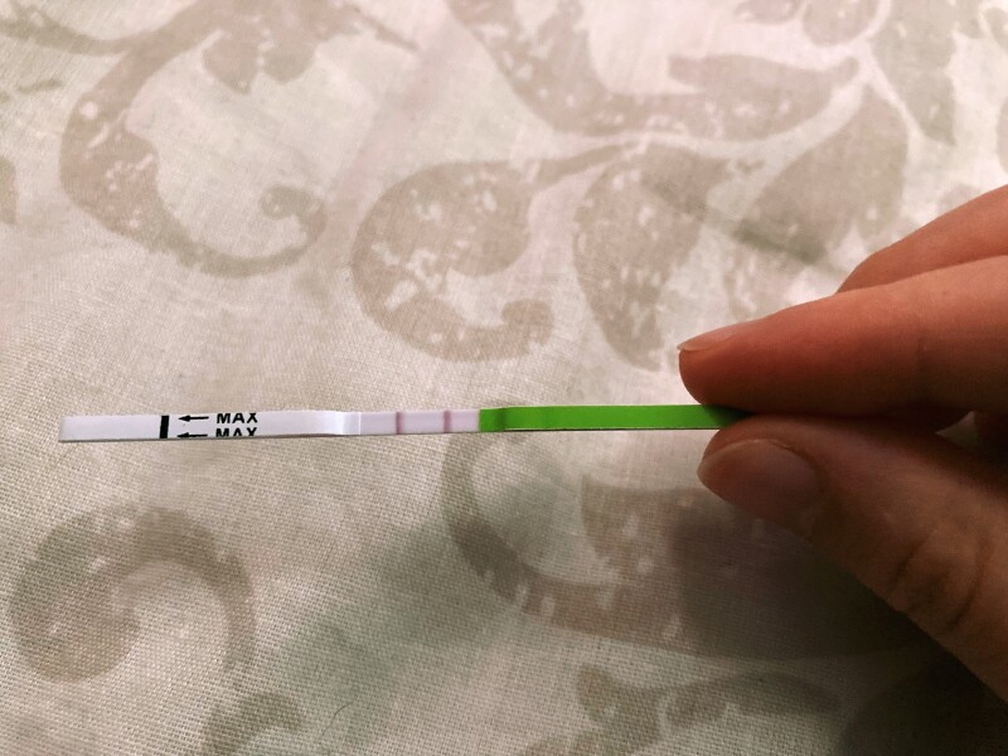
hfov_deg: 63.4
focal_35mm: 28
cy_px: 378
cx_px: 504
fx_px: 815
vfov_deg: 49.7
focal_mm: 3.99
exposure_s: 1/27
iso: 640
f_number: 1.8
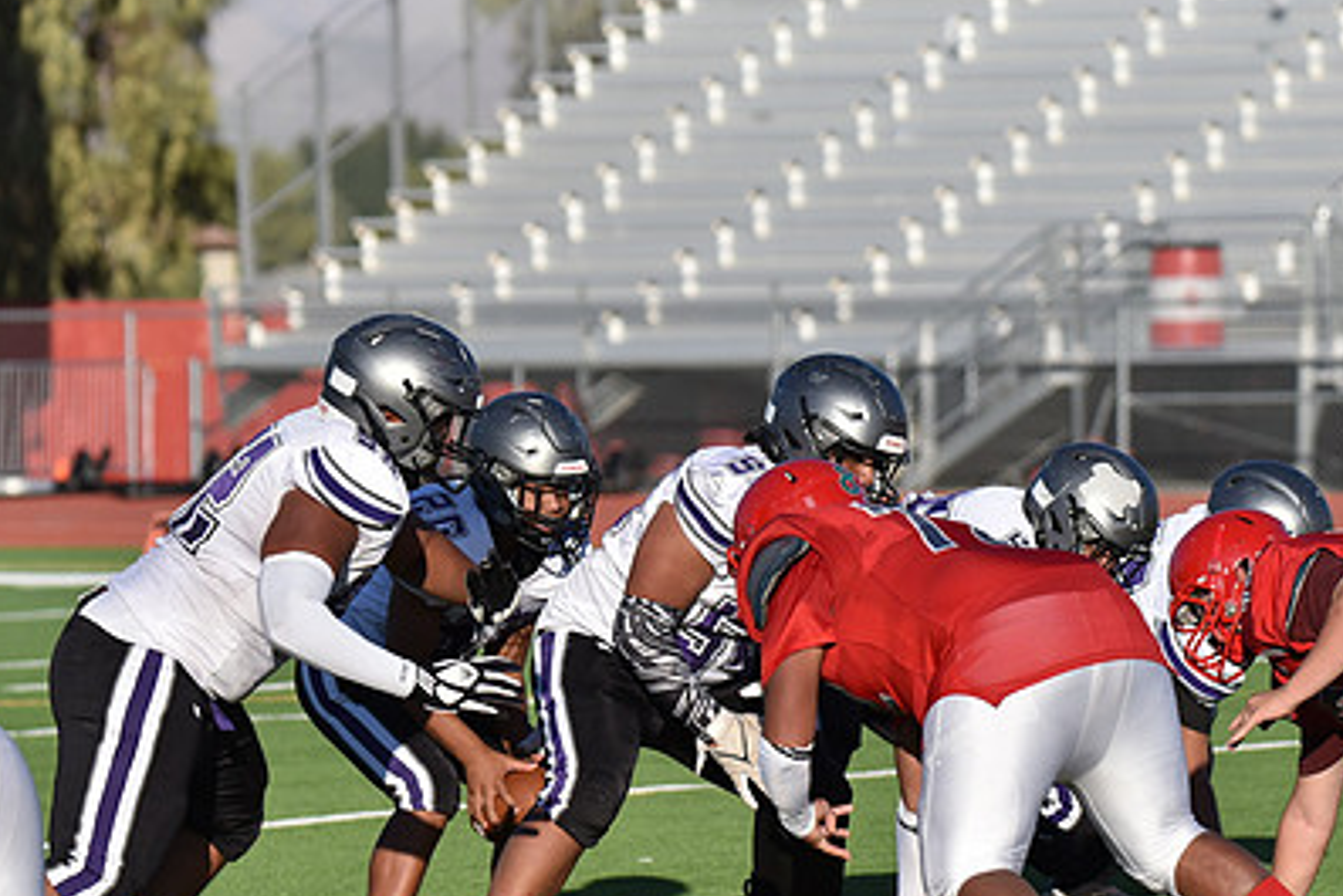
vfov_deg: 4.5
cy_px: 600
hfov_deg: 6.7
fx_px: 11456
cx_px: 636
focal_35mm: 307
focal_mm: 210
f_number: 5.6
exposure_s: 1/4000
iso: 560
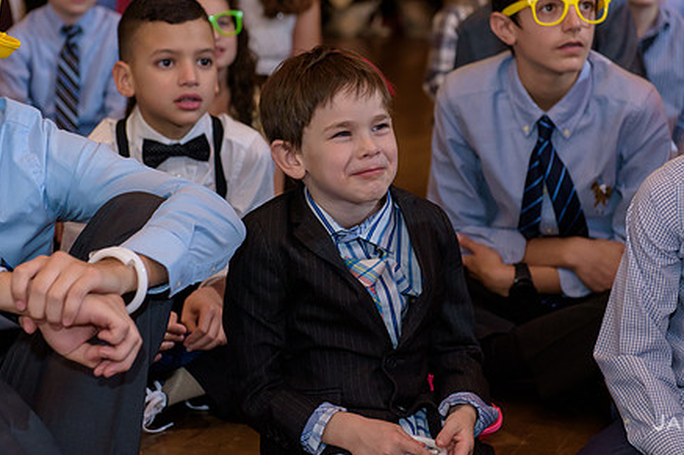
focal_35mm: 93
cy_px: 162
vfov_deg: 14.7
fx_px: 1766
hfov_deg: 21.9
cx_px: 349
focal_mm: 70
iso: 1600
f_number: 3.2
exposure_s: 1/125
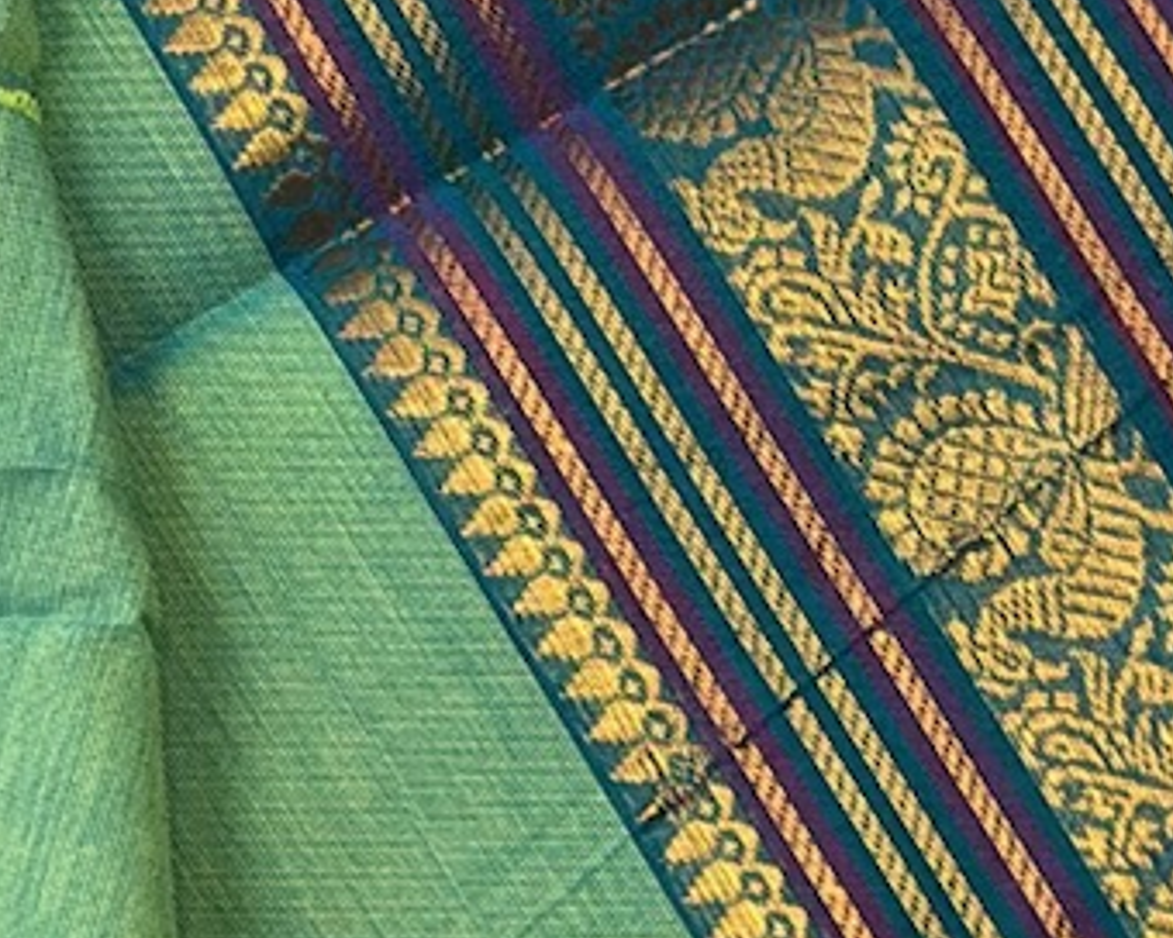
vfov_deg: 5.4
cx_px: -238
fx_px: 9998
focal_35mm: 288
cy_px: 183
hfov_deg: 6.7
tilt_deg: -73.9
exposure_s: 1/104
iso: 32
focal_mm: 5.96
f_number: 1.6
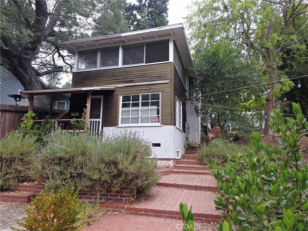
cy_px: 116
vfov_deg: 58.9
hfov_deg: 73.9
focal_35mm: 23
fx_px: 205
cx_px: 154
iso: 16
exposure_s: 1/120
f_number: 1.7
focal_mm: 6.3
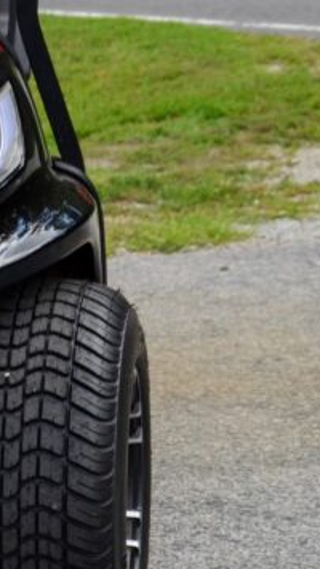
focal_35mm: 190
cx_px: -374
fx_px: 2863
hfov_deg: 6.2
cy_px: 338
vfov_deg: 11.3
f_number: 8
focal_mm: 42
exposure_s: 1/250
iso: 250
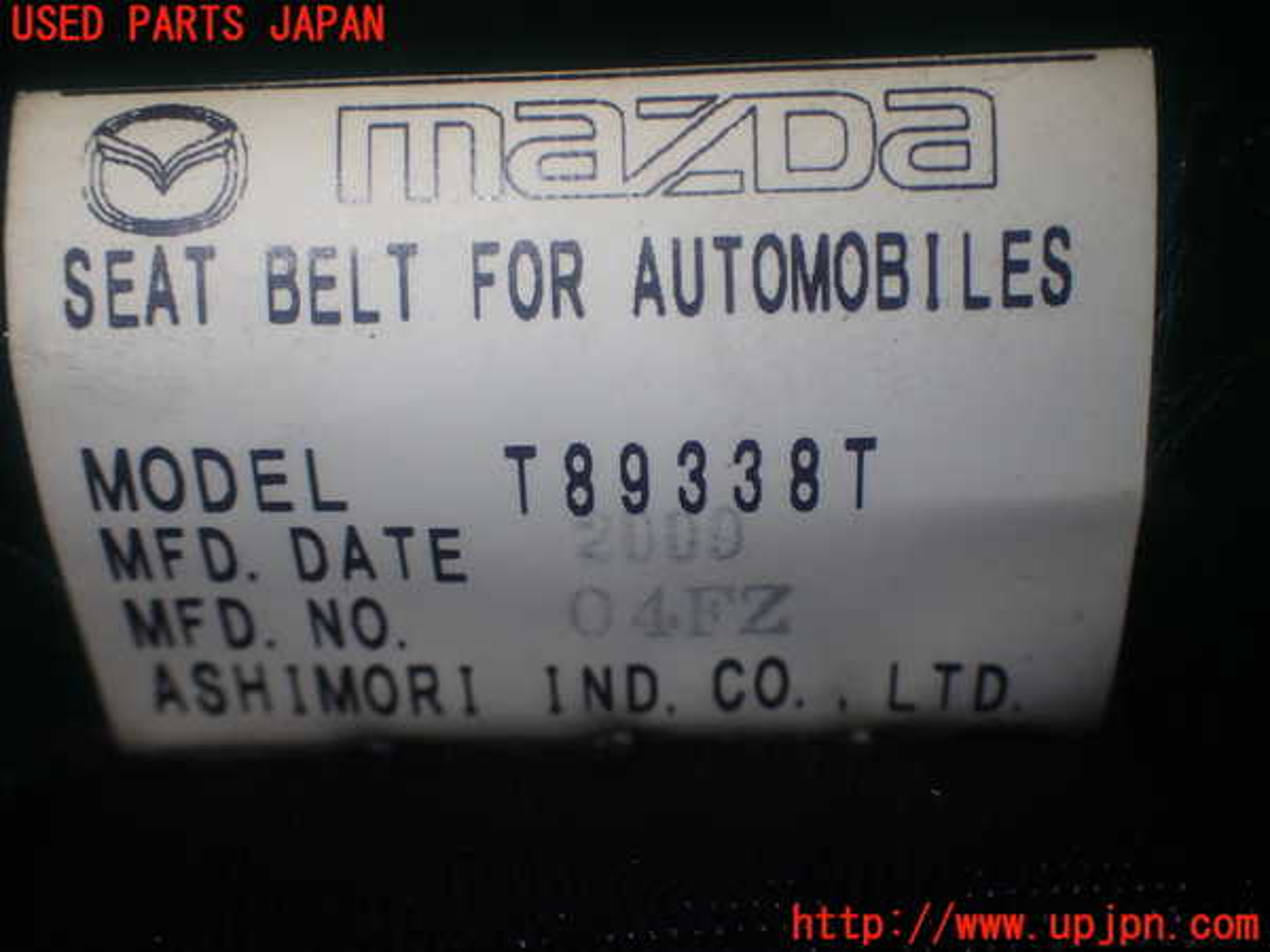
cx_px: 635
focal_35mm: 50
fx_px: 1834
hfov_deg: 38.2
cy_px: 476
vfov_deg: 29.1
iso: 125
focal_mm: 9.01
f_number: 3.2
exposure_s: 1/100
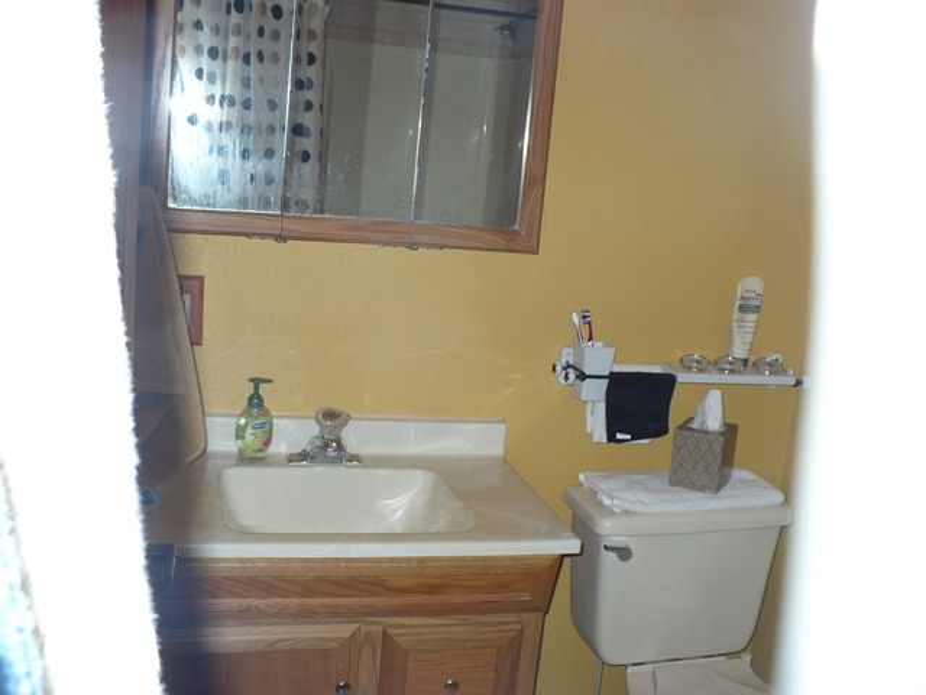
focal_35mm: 37
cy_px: 348
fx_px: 990
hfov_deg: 50.1
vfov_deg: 38.7
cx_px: 463
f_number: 2.8
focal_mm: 6.1
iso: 100
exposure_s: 1/30
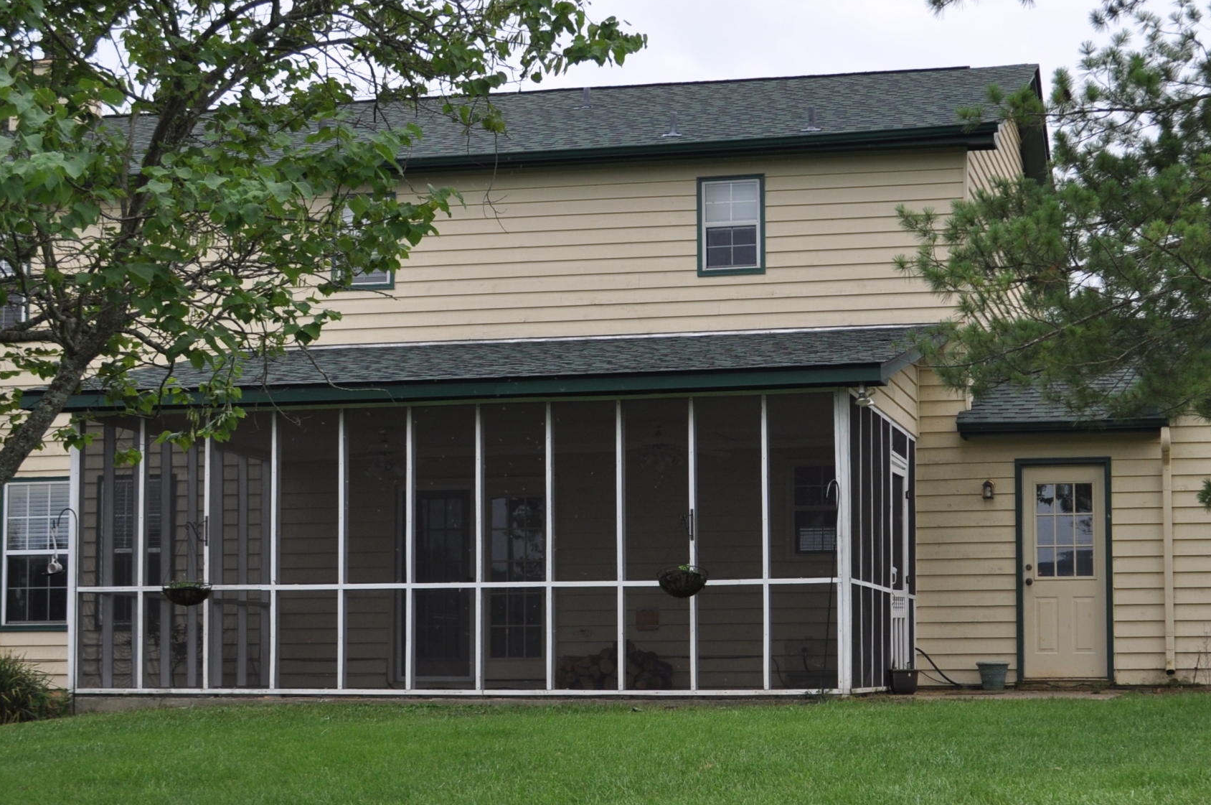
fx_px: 2150
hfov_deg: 31.1
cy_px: 503
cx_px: 840
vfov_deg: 21.1
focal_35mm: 64
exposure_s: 1/125
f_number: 5.6
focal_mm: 24
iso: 200
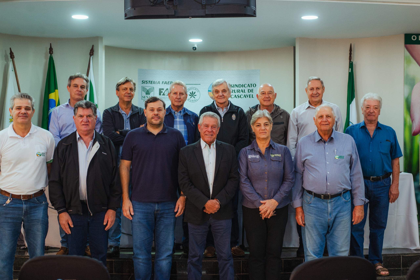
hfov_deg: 39.6
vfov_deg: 27.0
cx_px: 210
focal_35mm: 50
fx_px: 584
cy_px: 140
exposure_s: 1/125
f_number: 3.5
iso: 2000
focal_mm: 50
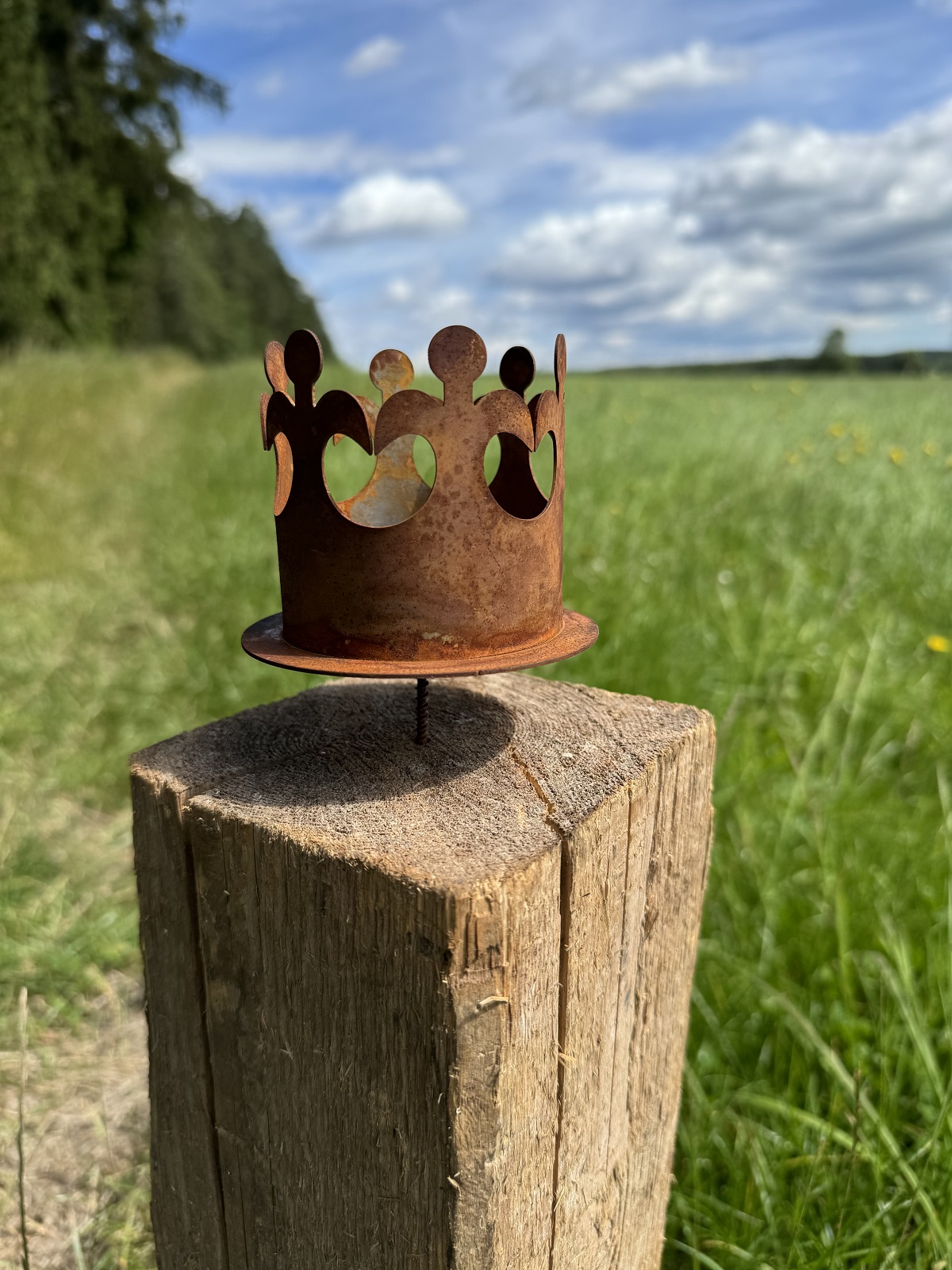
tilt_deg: -14.4
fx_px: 880
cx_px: 476
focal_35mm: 24
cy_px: 635
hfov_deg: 56.8
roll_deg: +4.4
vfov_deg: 71.6
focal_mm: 6.76
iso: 80
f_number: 1.78
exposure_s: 1/3413
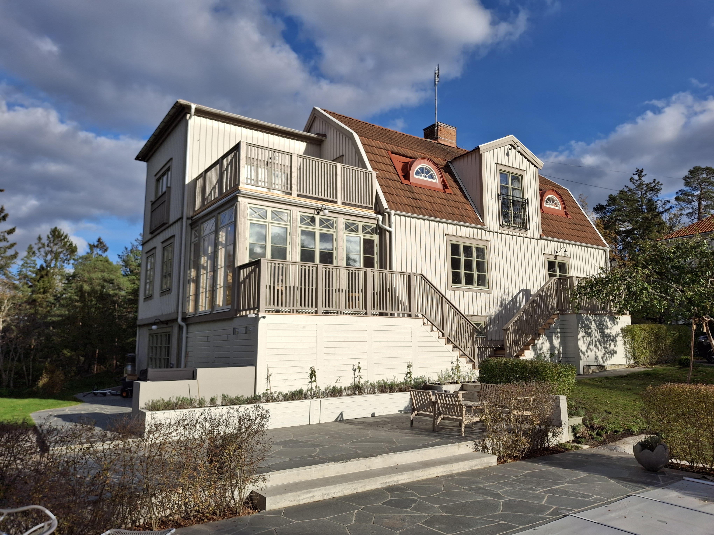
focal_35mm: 25
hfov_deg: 69.4
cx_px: 357
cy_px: 268
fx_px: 516
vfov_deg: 54.9
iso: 25
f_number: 1.8
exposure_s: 1/2045
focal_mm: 4.69
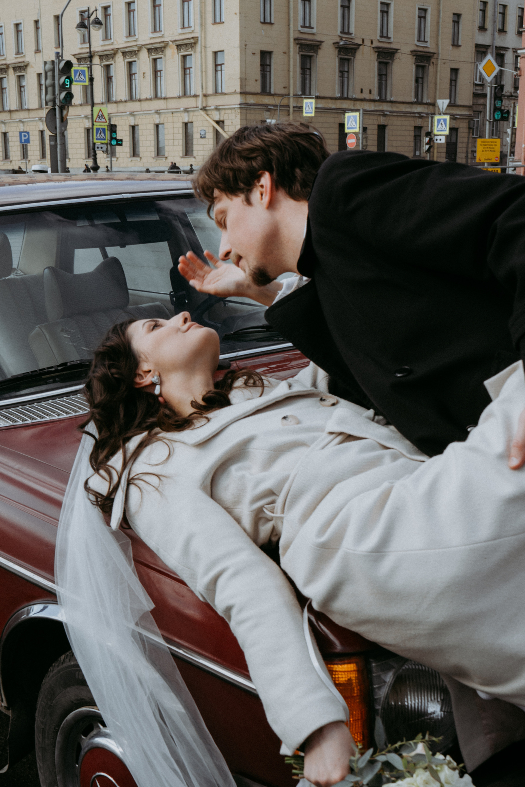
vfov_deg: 38.5
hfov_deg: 26.5
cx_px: 254
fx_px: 1115
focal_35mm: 51
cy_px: 516
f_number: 10
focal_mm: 35
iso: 100
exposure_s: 1/160
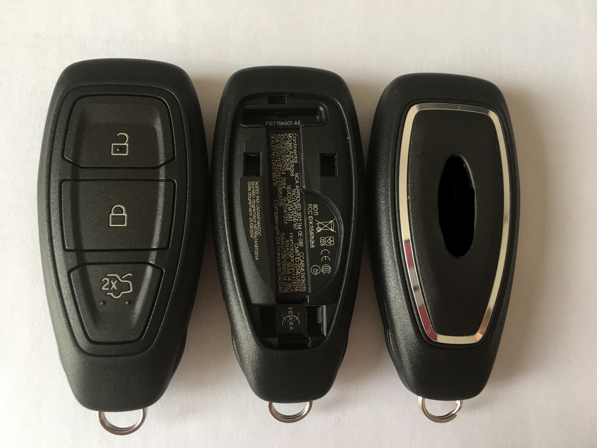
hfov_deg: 61.7
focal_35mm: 29
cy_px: 224
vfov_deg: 48.2
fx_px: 500
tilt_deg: -79.3
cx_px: 298
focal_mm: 4.15
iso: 40
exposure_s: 1/17
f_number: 2.2
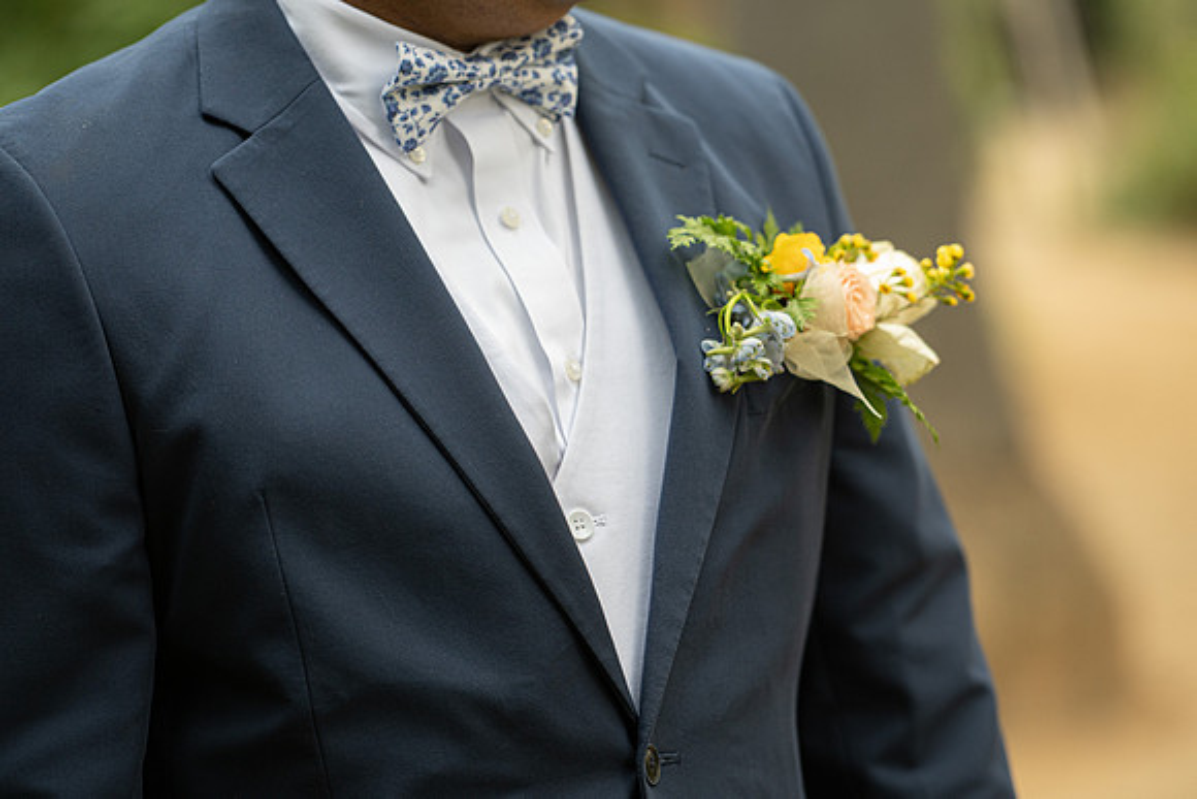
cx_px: 598
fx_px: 5321
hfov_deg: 12.8
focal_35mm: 160
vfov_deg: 8.6
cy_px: 400
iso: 640
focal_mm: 160
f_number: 2.8
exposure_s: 1/200
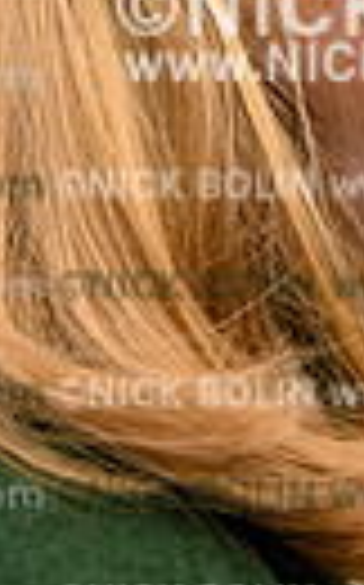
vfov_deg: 18.1
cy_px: -130
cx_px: 400
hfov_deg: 11.8
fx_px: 1734
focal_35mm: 109
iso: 1250
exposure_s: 1/800
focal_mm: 24
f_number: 4
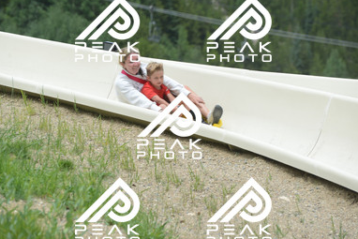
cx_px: 173
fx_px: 2029
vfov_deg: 6.7
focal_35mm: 204
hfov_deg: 10.1
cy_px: 120
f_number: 6.3
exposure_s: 1/640
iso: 250
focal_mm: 195
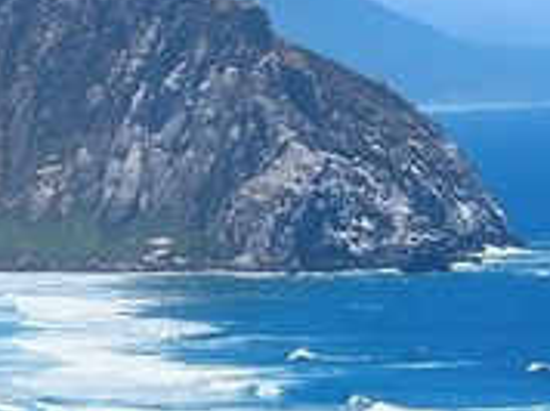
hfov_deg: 4.8
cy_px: 99
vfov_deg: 3.7
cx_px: -853
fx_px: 6394
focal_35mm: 403
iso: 100
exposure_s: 1/1600
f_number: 2.8
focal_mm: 19.4
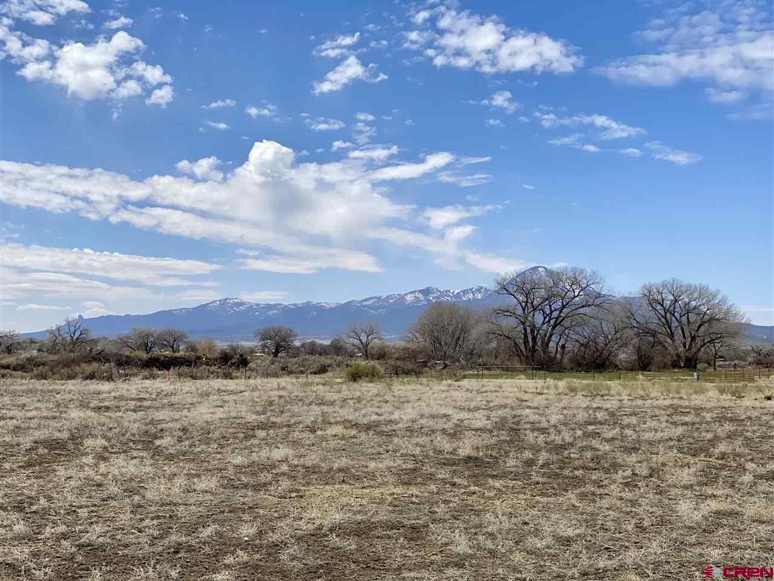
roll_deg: +0.1
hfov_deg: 36.8
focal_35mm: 52
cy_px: 290
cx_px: 387
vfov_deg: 28.0
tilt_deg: +3.2
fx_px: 1163
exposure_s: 1/2994
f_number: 2
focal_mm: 6
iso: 25
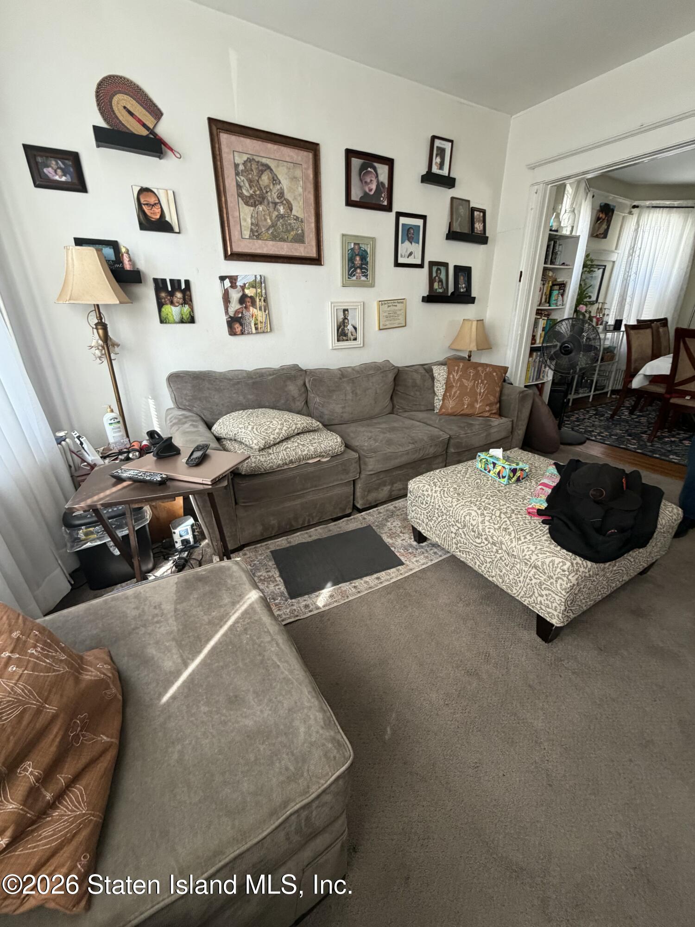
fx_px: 375
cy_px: 464
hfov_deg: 85.7
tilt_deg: -22.7
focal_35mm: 14
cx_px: 348
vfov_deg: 102.1
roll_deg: -0.4
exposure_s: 1/88
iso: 320
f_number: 2.2
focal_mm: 2.22
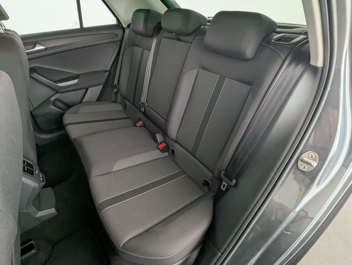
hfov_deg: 94.4
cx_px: 176
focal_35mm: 16
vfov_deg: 78.2
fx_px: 163
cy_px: 132
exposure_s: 1/36.1
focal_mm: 2.35
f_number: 2.2
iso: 76
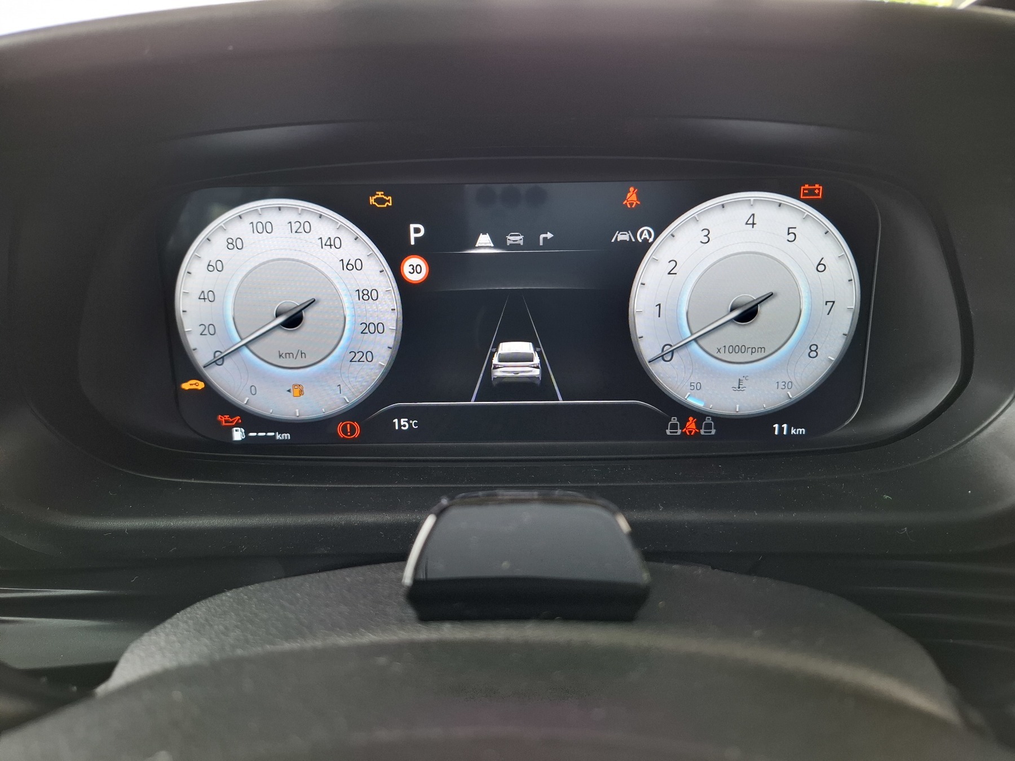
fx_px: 674
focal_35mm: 23
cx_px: 508
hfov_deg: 73.9
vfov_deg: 58.9
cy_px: 380
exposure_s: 1/100
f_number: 1.8
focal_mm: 5.54
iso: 250
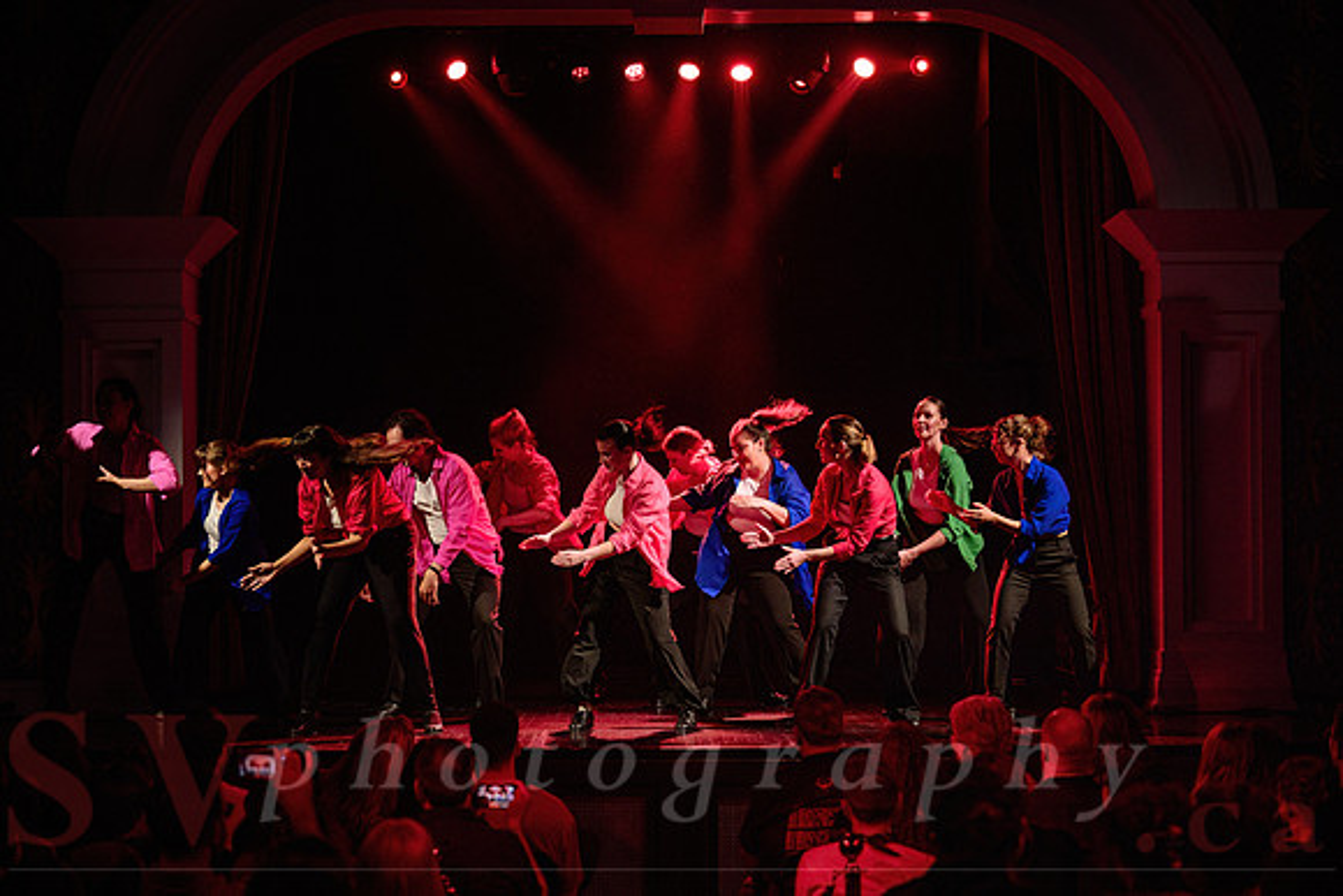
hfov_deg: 24.8
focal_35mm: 82
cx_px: 672
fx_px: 3056
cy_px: 448
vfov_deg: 16.7
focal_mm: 78
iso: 1600
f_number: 2.8
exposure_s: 1/200
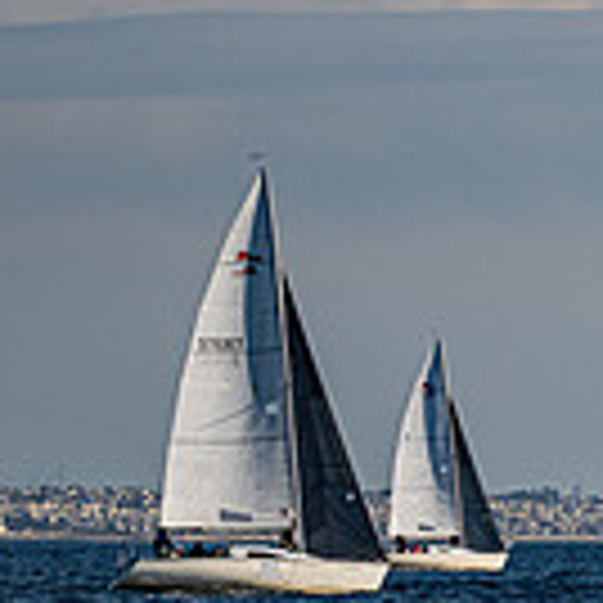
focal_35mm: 428
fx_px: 8435
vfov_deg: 4.1
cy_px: 169
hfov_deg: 4.0
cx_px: 1330
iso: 400
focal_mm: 100
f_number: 4.5
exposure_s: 1/8000
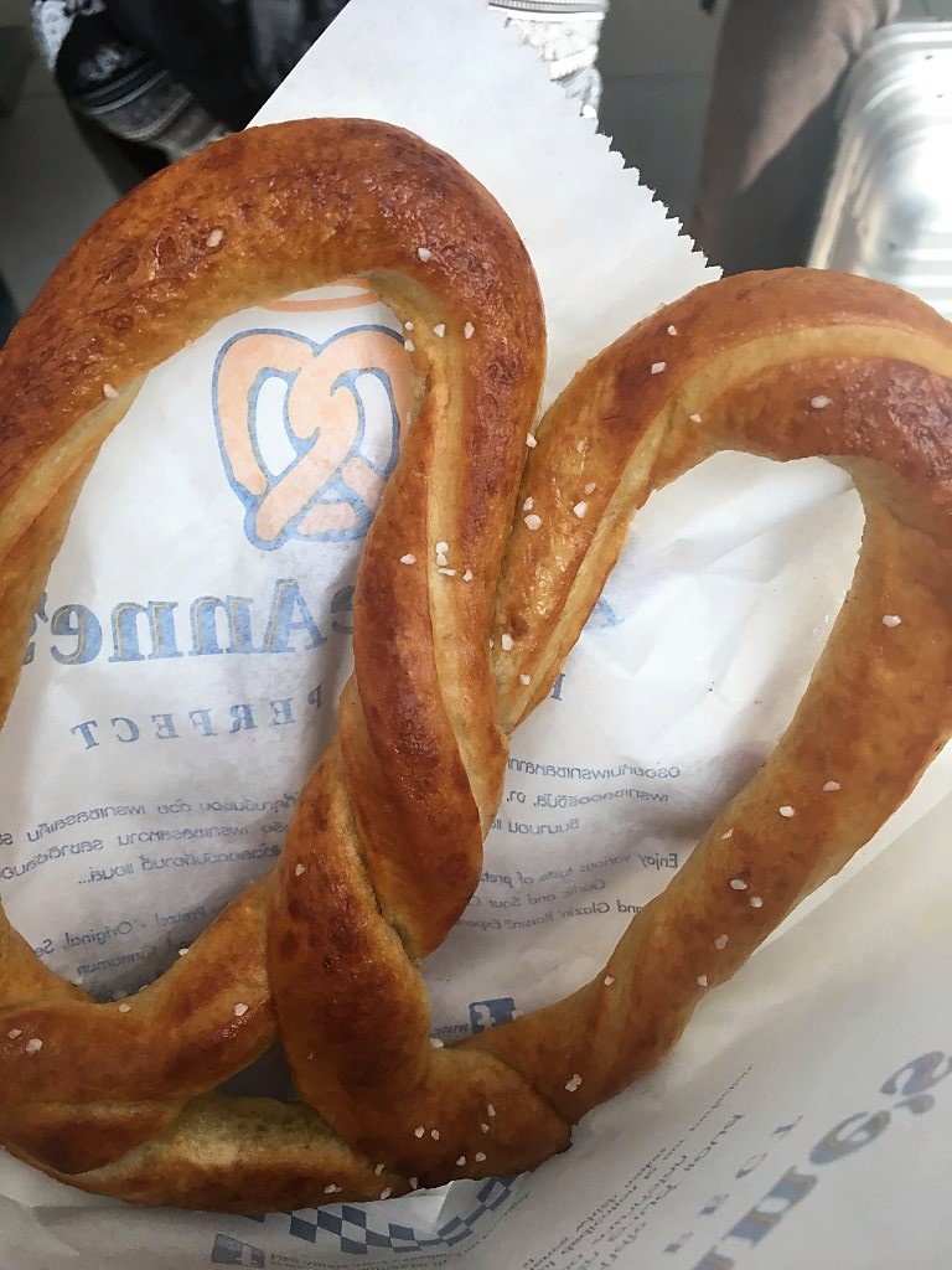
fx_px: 1063
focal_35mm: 29
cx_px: 476
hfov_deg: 48.2
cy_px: 635
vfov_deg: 61.7
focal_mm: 4.15
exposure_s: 1/33
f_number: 2.2
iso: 25
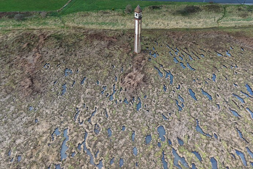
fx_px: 197
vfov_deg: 46.4
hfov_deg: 65.5
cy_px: 84
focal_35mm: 28
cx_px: 126
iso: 125
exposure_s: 1/80
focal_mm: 14.45
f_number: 2.8
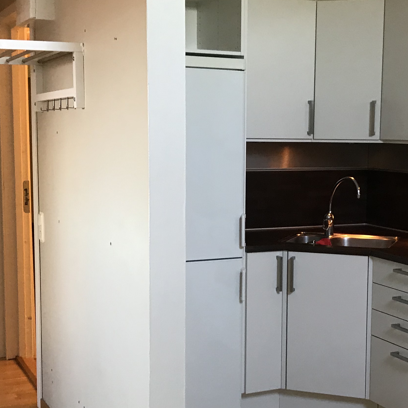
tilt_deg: -7.8
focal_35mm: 60
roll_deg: +0.0
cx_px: 262
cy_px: 242
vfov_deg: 28.5
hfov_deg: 28.5
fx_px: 800
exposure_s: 1/17
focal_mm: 3.99
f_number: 1.8
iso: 50
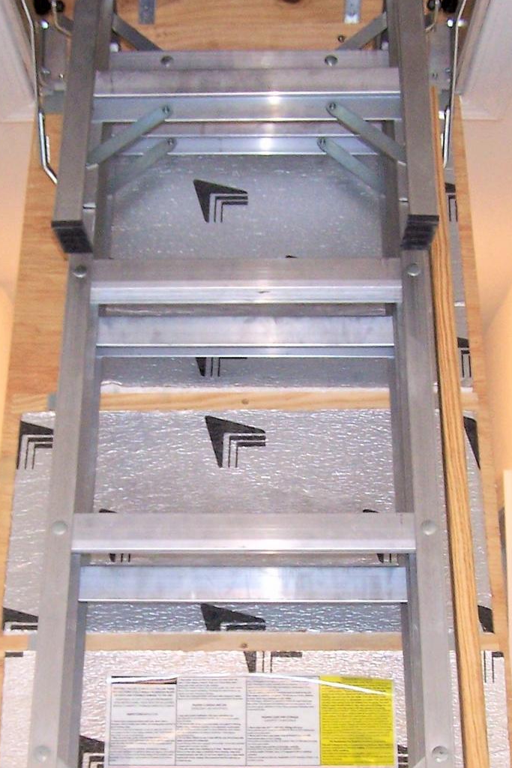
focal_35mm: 79
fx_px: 1685
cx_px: 255
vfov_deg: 25.4
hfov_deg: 17.3
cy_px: 548
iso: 140
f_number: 2.8
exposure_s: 1/60
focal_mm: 6.3
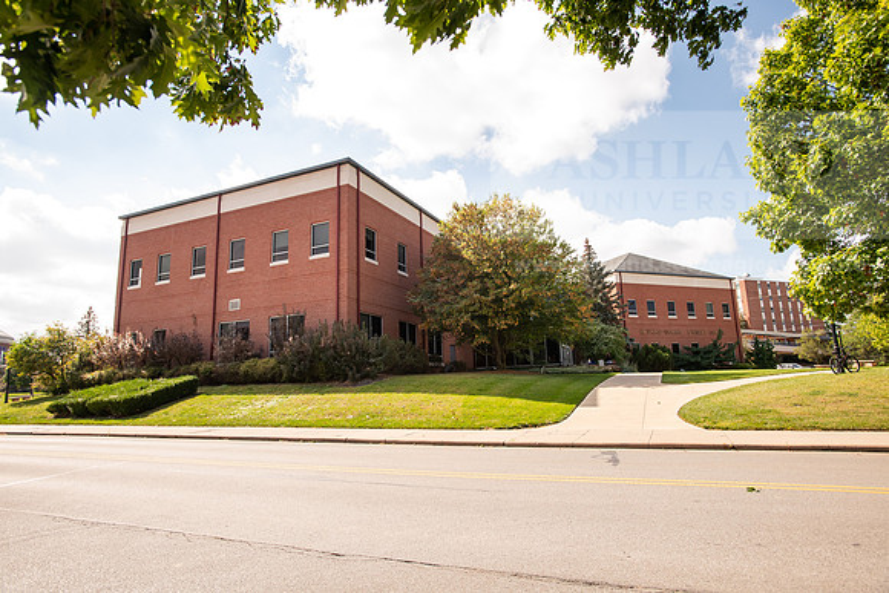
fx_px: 494
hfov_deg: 84.0
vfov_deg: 62.0
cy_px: 296
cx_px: 444
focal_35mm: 20
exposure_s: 1/320
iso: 400
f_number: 5.6
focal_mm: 20
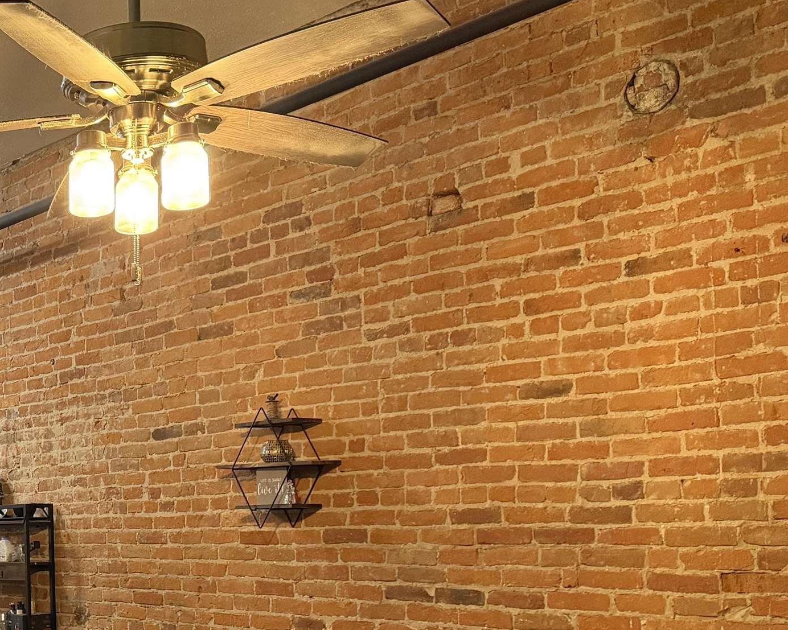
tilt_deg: +1.7
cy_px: 526
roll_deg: +1.1
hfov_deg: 32.2
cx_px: -56
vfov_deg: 28.4
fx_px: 1213
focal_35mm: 52
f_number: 1.78
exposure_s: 1/60
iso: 500
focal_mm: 6.76
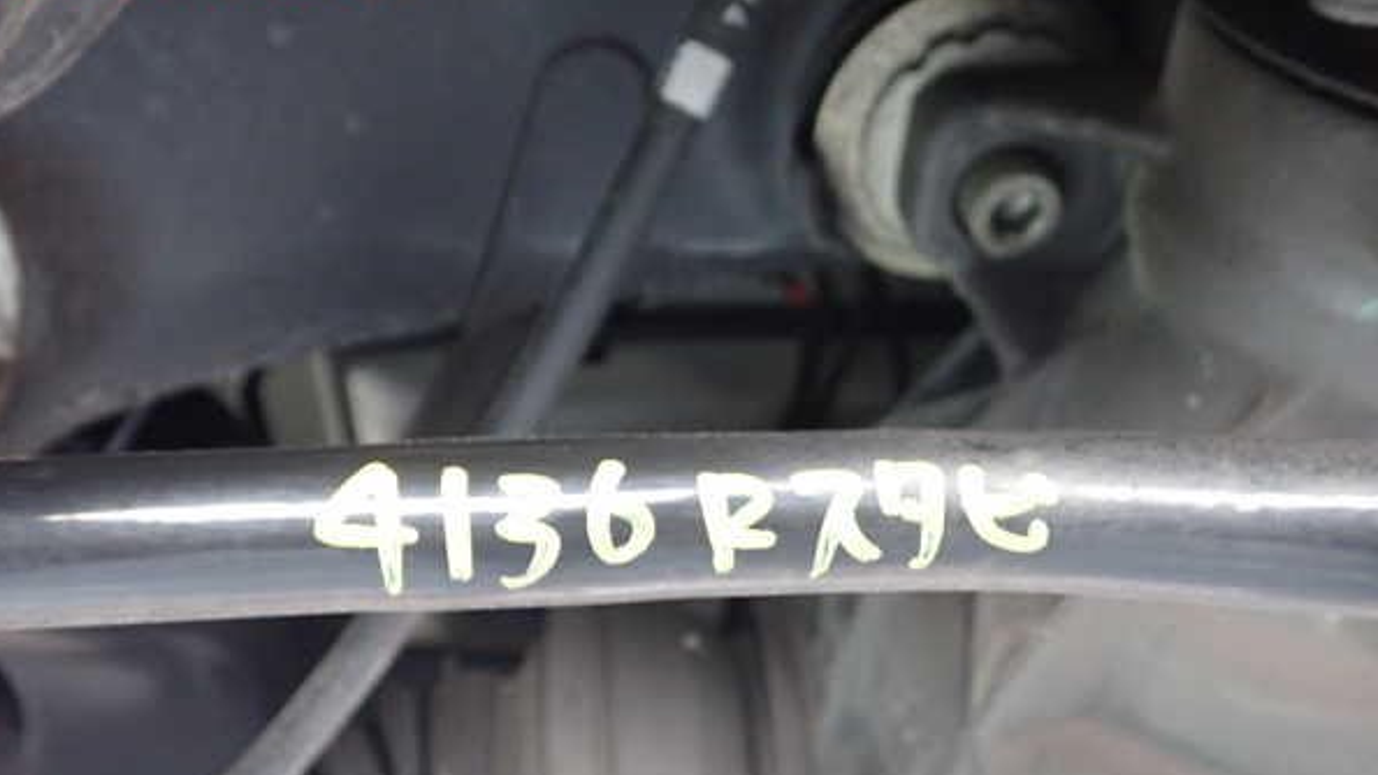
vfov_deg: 35.5
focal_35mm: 33
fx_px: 1206
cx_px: 684
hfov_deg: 59.5
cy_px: 459
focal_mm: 5.4
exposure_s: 1/30
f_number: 2.3
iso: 800
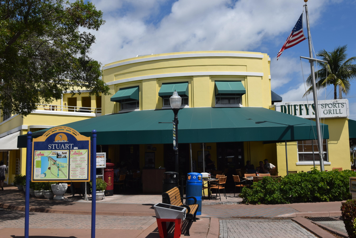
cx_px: 178
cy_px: 119
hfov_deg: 53.1
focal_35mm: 36
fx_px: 356
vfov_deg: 36.9
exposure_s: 1/200
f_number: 11
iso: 100
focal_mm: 24
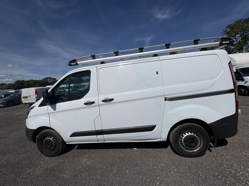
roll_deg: +1.3
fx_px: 101
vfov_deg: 85.7
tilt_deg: -2.6
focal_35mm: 14
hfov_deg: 102.1
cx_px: 124
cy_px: 93
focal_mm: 2.22
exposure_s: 1/9009
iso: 40
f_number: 2.2
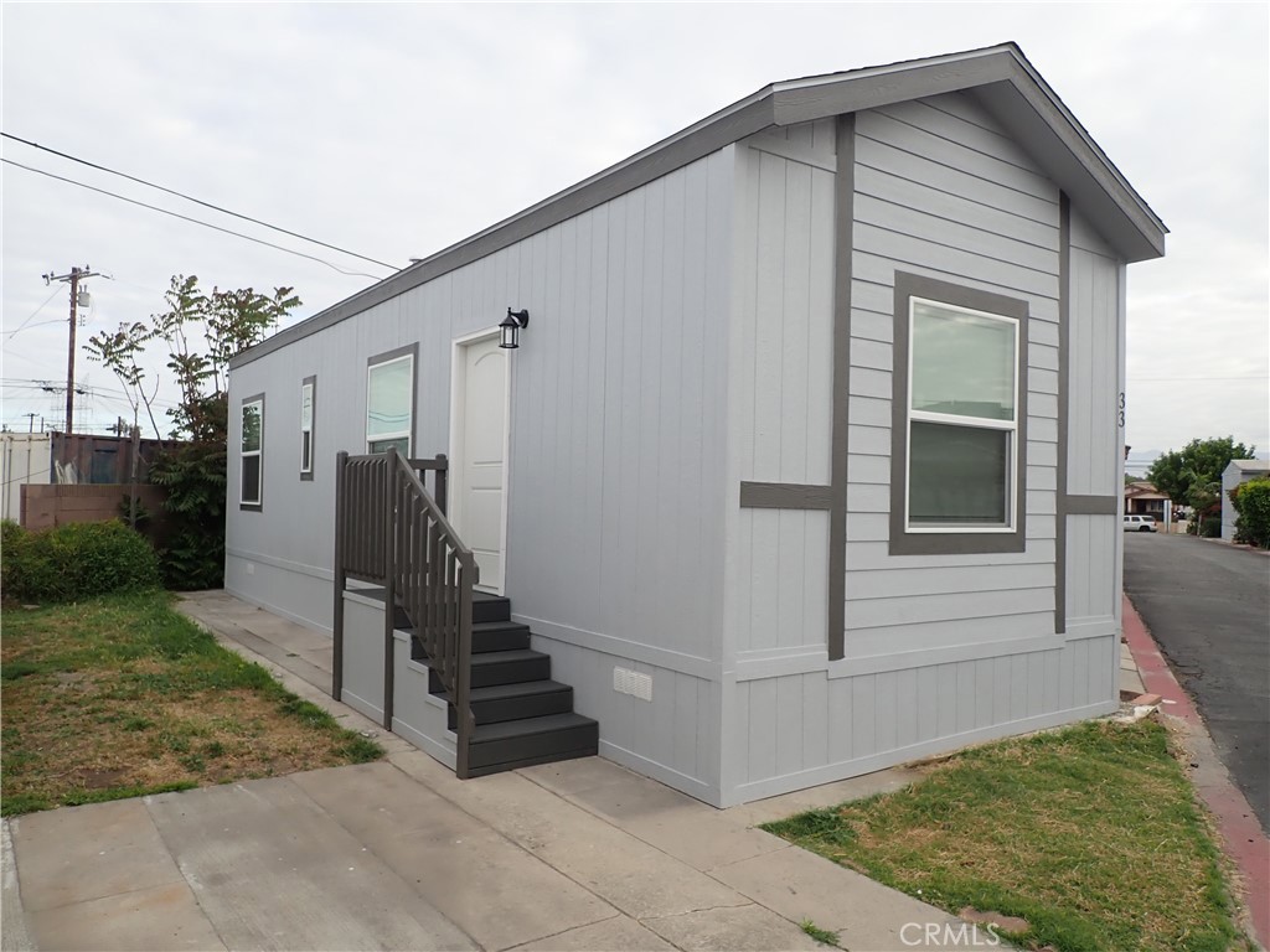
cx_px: 635
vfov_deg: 54.9
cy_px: 476
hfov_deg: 69.4
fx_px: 917
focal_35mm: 25
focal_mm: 4.5
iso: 100
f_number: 2.8
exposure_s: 1/400
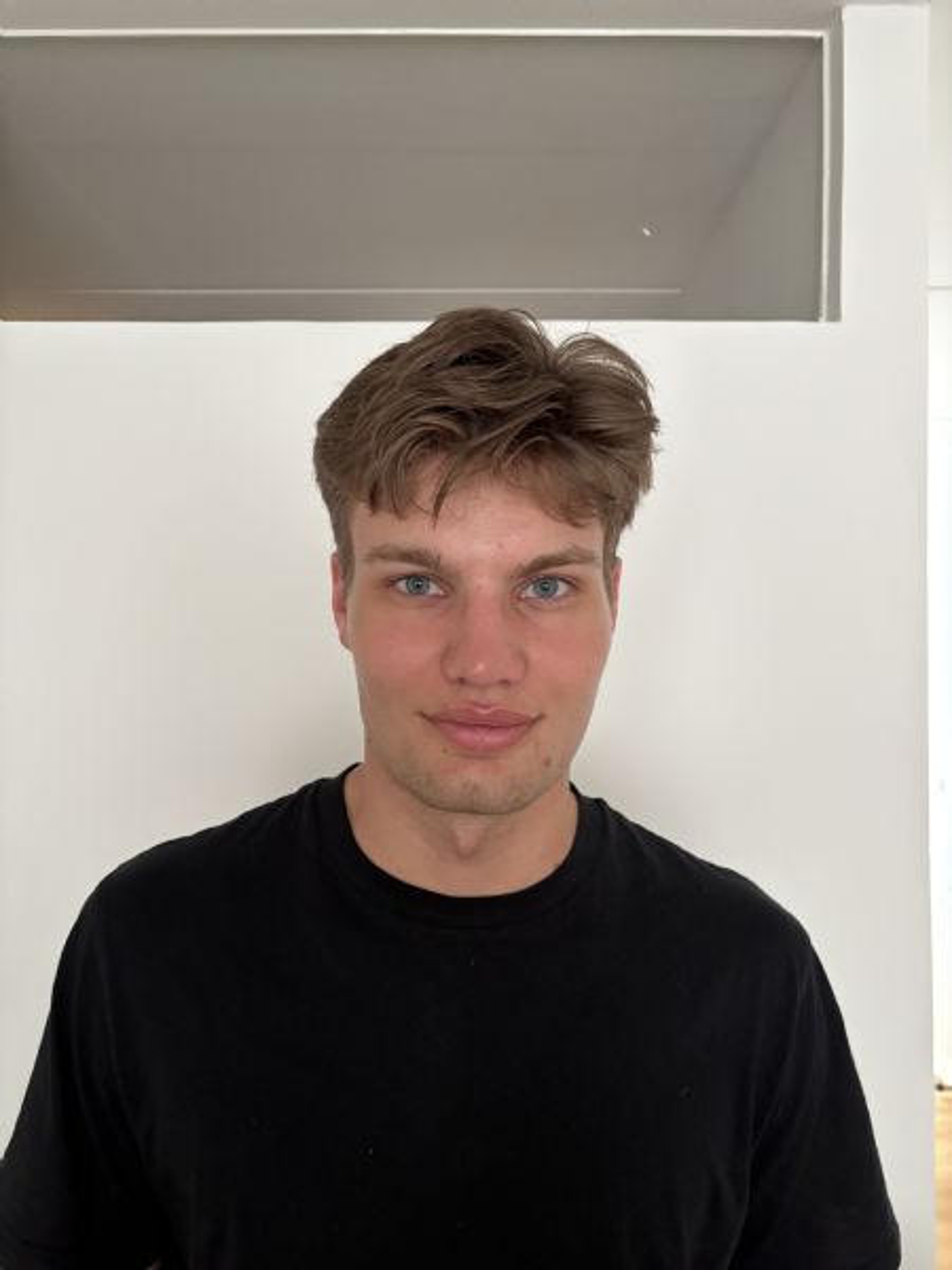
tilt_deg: +0.6
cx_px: 476
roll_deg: -0.6
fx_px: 953
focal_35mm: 26
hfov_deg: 53.1
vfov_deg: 67.3
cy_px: 635
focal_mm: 5.96
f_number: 1.6
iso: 320
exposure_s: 1/60
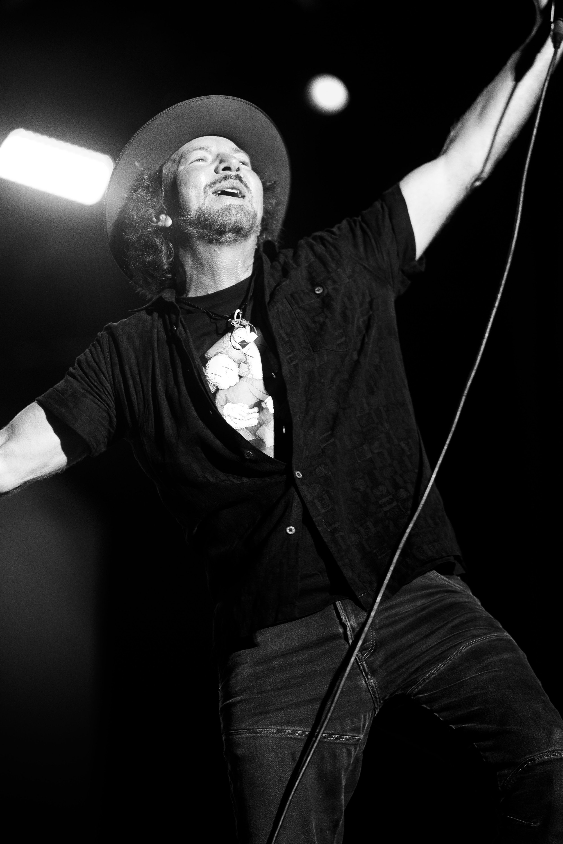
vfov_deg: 15.2
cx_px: 282
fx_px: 3167
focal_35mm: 135
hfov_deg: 10.2
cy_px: 422
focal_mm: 135
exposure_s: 1/160
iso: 1600
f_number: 2.2
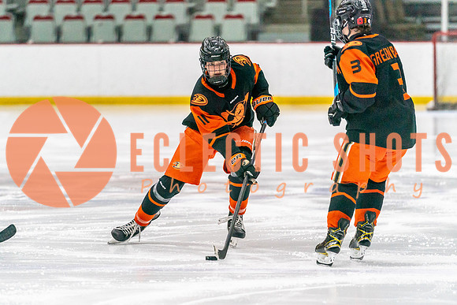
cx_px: 213
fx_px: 3480
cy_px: 203
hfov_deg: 7.5
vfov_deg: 5.0
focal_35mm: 274
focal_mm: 200
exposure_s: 1/1250
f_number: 2.8
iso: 3200
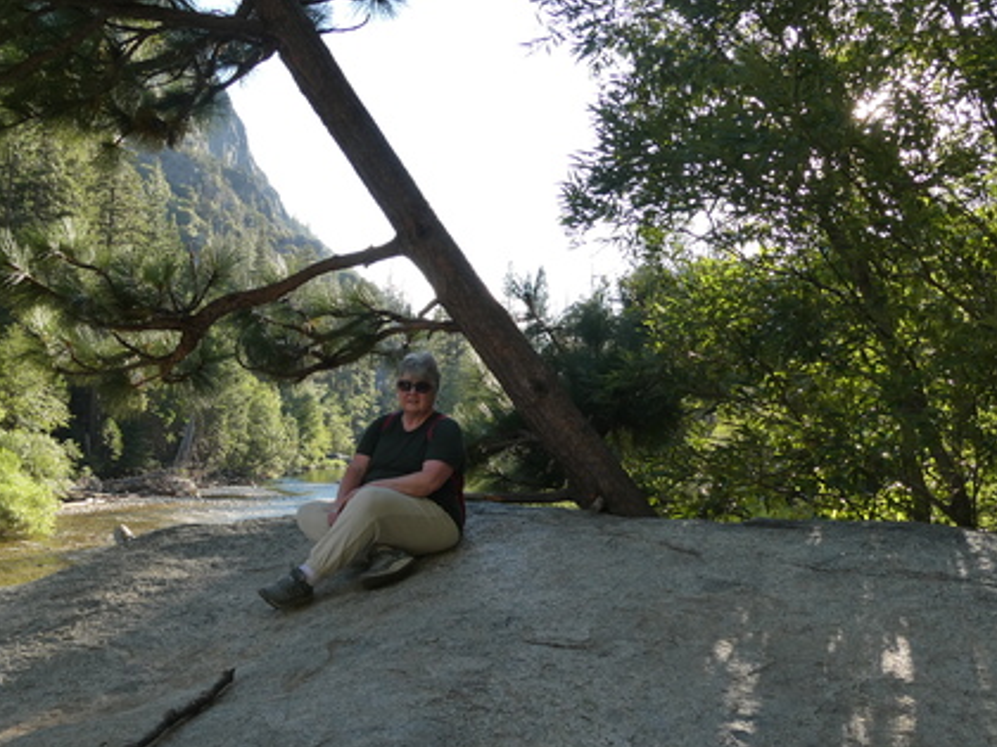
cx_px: 342
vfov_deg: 44.1
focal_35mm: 32
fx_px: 922
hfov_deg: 55.8
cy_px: 422
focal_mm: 4.3
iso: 80
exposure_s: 1/200
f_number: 3.3
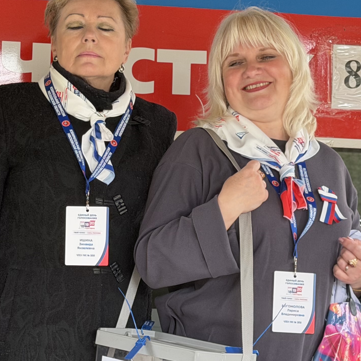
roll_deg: -1.2
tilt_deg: +1.4
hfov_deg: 14.5
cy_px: 206
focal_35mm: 120
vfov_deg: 14.5
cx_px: 138
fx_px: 1416
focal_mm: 6.76
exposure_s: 1/172
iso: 100
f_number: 1.78
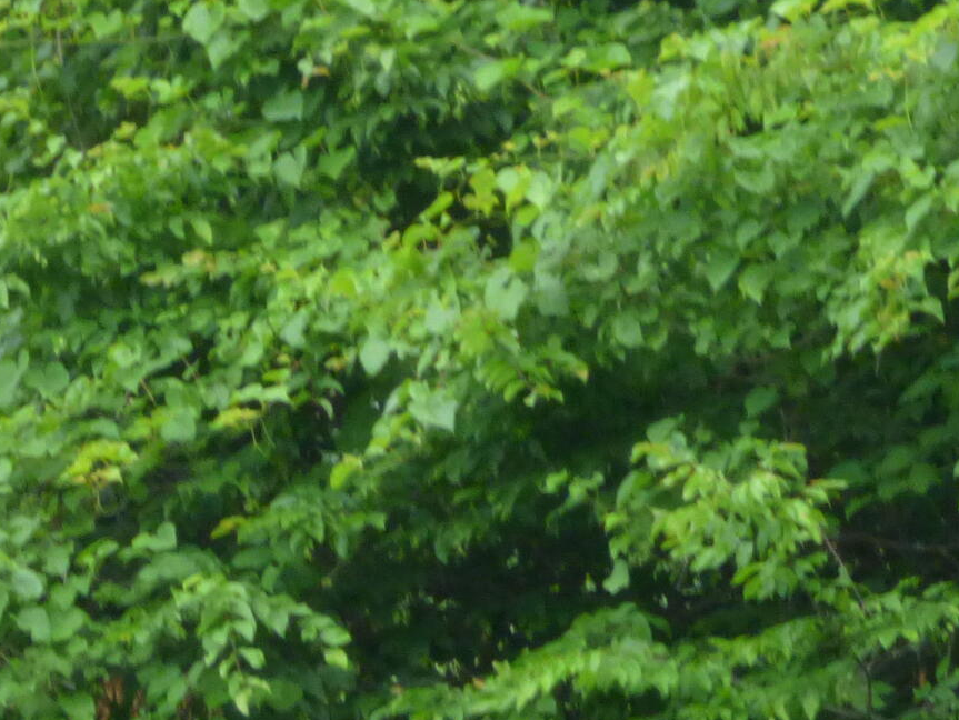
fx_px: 33702
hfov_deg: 1.6
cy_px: 1016
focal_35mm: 1216
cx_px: 414
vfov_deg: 1.2
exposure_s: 1/250
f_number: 5.6
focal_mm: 62.7
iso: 400
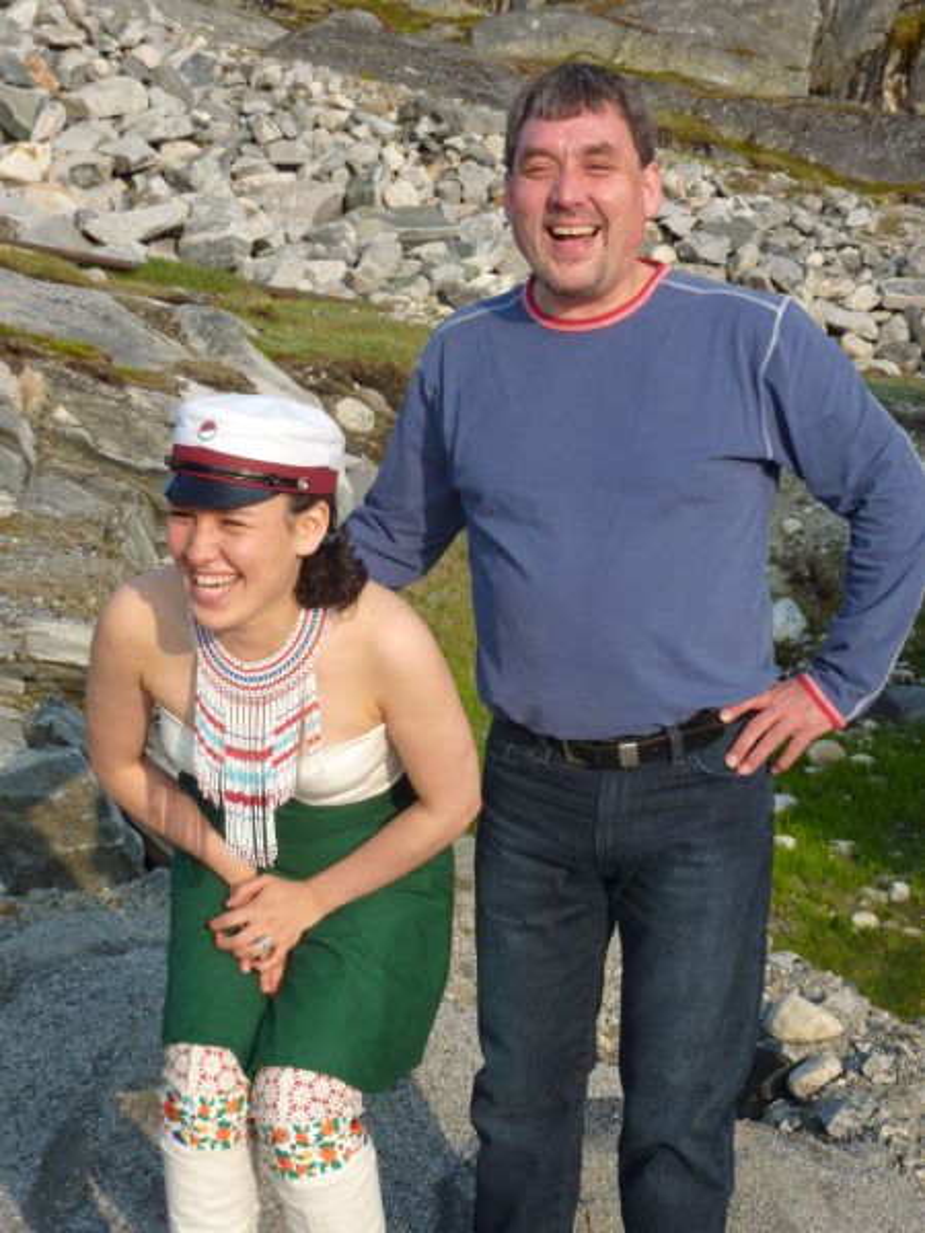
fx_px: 2387
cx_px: 462
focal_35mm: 67
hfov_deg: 21.9
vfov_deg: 29.0
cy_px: 616
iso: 80
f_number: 4.1
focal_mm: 11
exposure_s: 1/320
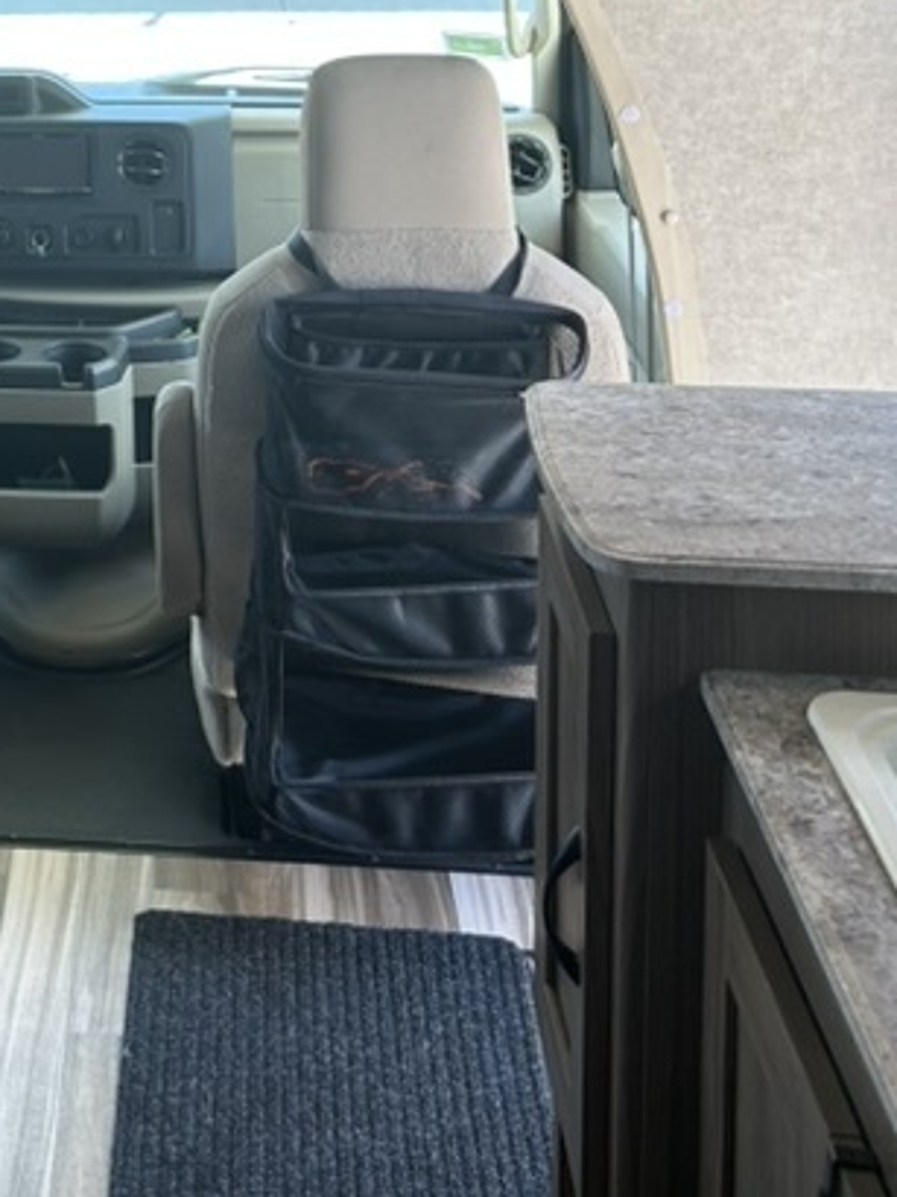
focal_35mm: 65
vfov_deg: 27.3
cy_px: -128
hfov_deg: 21.2
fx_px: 2248
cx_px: -131
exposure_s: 1/121
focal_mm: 5.7
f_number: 1.5
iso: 40
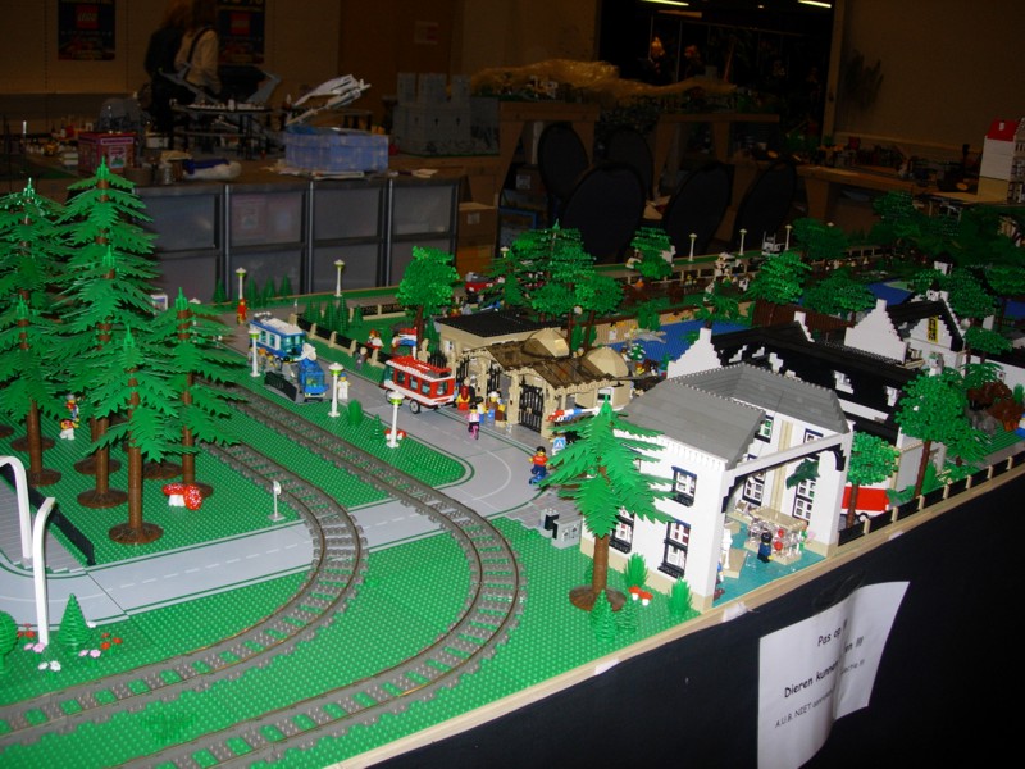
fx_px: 1125
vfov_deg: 37.7
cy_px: 384
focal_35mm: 38
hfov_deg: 49.0
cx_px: 512
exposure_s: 1/64
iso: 79
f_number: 2.8
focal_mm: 7.8
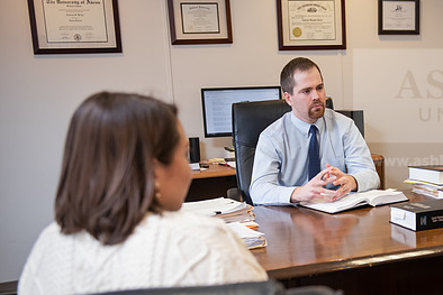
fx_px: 652
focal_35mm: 53
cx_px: 319
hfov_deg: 36.8
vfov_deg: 25.5
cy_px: 185
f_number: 3.2
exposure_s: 1/125
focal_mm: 36
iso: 1000
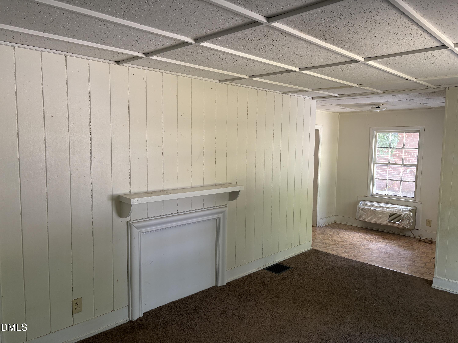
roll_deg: -0.5
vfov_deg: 53.1
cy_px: 172
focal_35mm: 26
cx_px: 229
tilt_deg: -5.2
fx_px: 344
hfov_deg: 67.3
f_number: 1.6
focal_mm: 5.96
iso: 125
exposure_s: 1/60
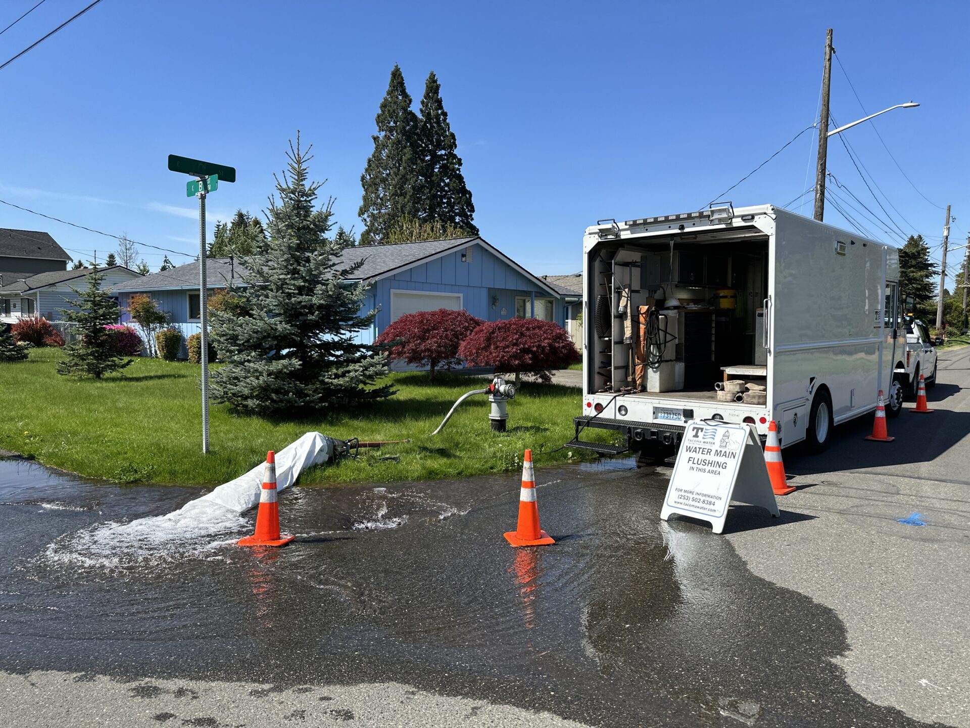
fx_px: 673
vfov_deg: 56.8
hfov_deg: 71.6
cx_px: 485
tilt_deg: -4.3
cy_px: 364
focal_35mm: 24
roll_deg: -0.6
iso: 80
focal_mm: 6.86
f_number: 1.78
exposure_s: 1/3597
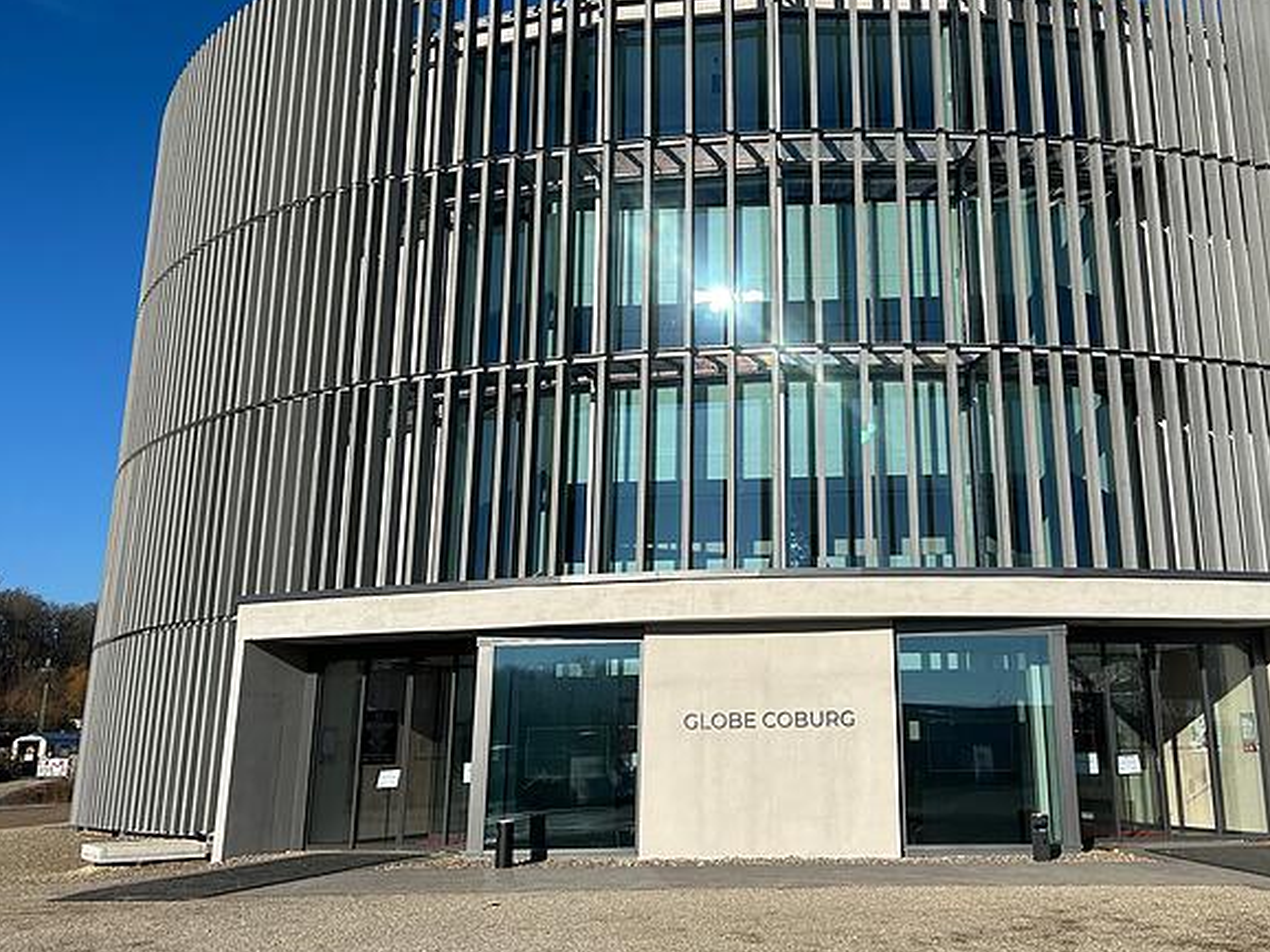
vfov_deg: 39.4
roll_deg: -0.3
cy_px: 365
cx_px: 800
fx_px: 1320
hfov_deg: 50.8
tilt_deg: +14.7
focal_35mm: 36
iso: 50
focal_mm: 5.7
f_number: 1.5
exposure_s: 1/5587
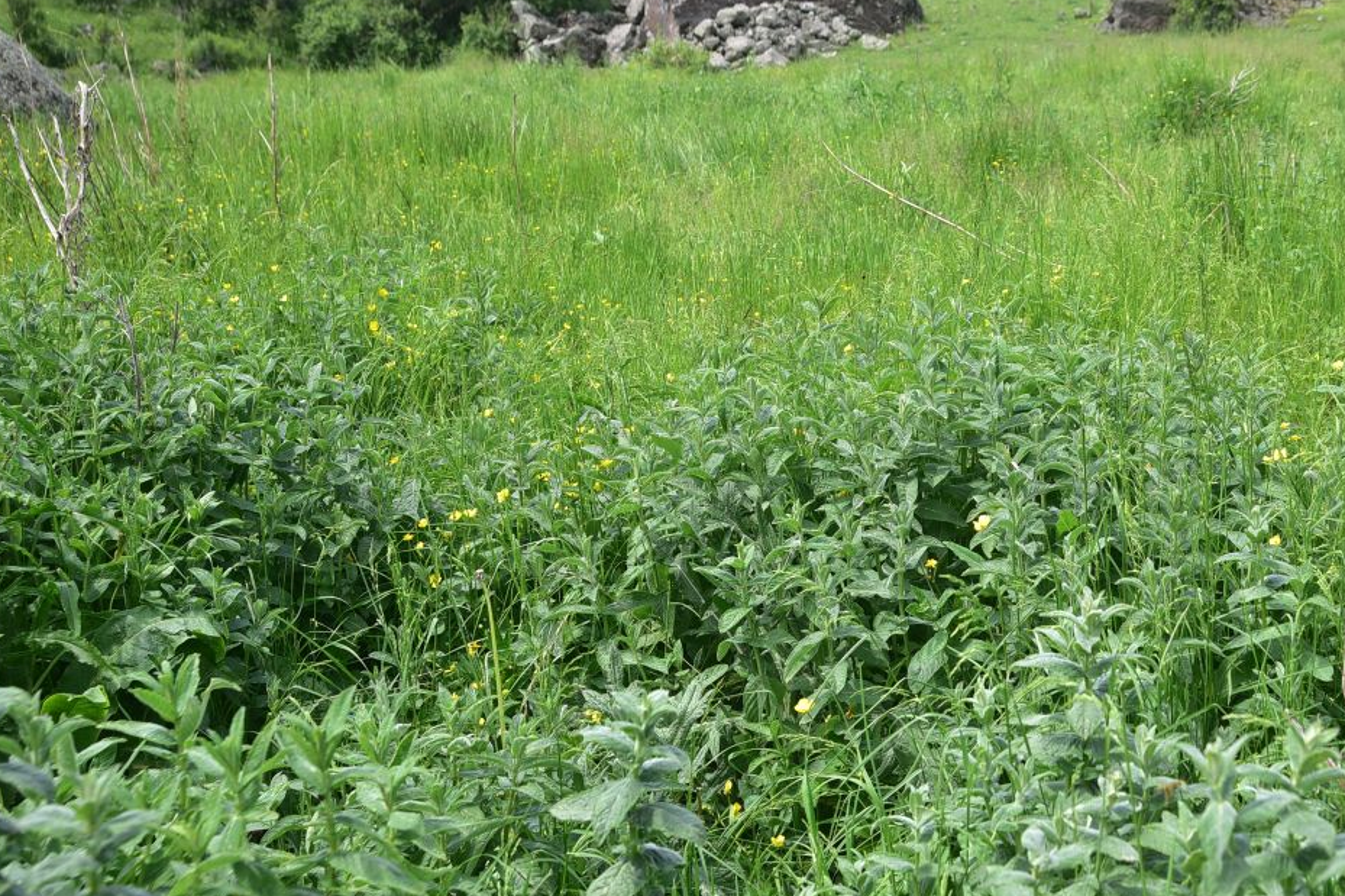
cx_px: 902
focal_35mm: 70
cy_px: 373
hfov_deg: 28.6
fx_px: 2615
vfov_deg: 19.4
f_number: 8
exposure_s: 1/125
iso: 160
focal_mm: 50
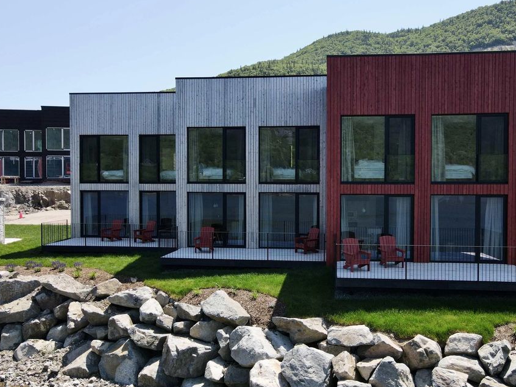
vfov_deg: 48.3
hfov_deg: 61.5
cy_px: 189
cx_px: 283
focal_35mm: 29
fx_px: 432
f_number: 2.8
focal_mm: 4.5
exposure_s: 1/350
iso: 100
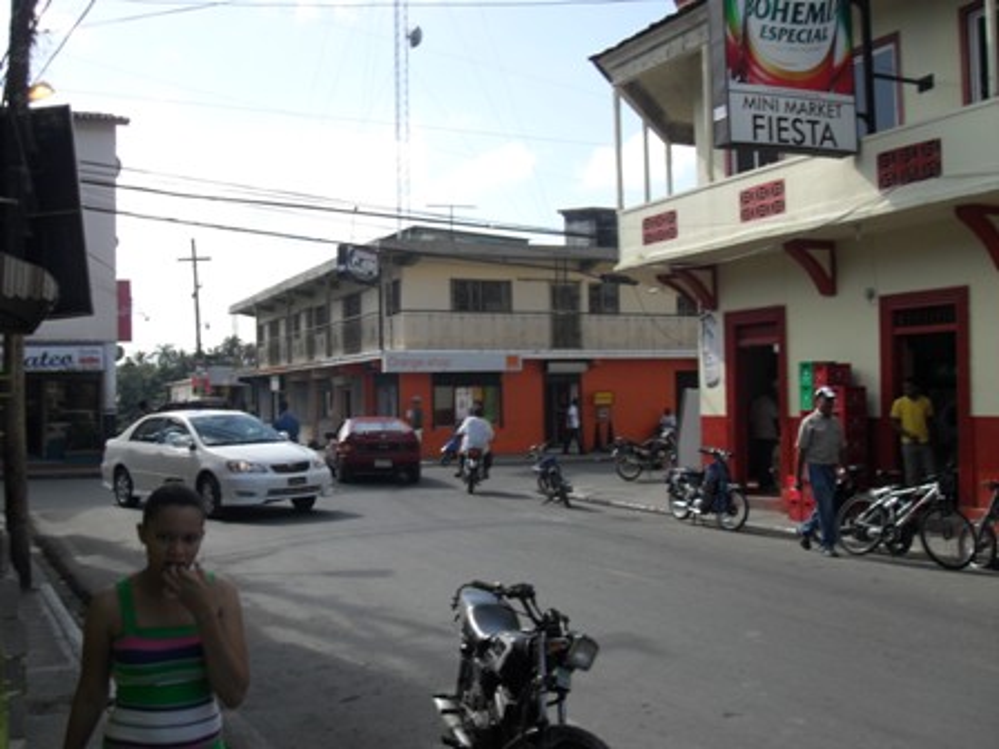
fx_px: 1154
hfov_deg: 46.8
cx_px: 500
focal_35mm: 40
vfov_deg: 36.0
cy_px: 374
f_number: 10
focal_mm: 7
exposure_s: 1/90
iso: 100
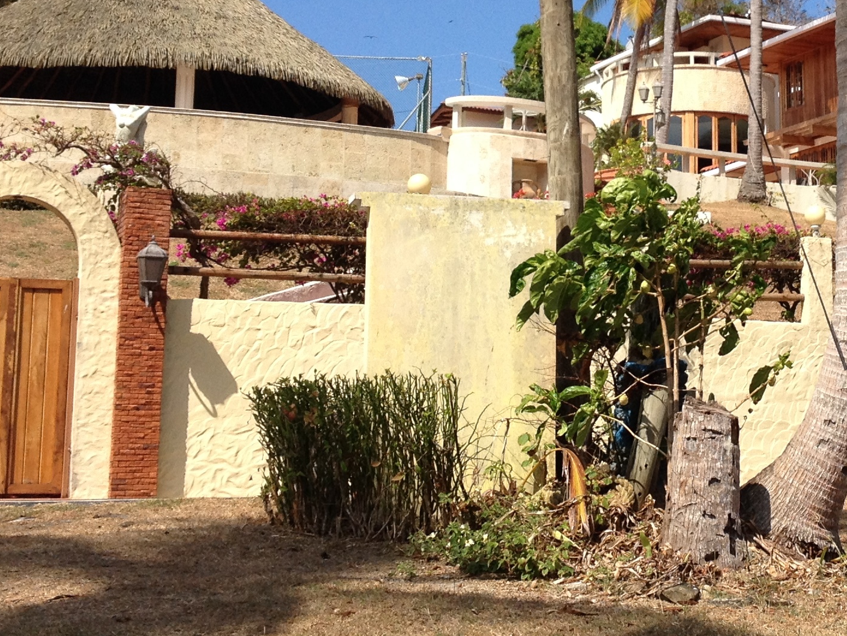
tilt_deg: +8.5
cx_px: 685
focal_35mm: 81
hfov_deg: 23.7
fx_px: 1982
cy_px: 156
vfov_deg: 18.1
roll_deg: +1.1
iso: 50
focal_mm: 4.28
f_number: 2.4
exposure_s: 1/1783
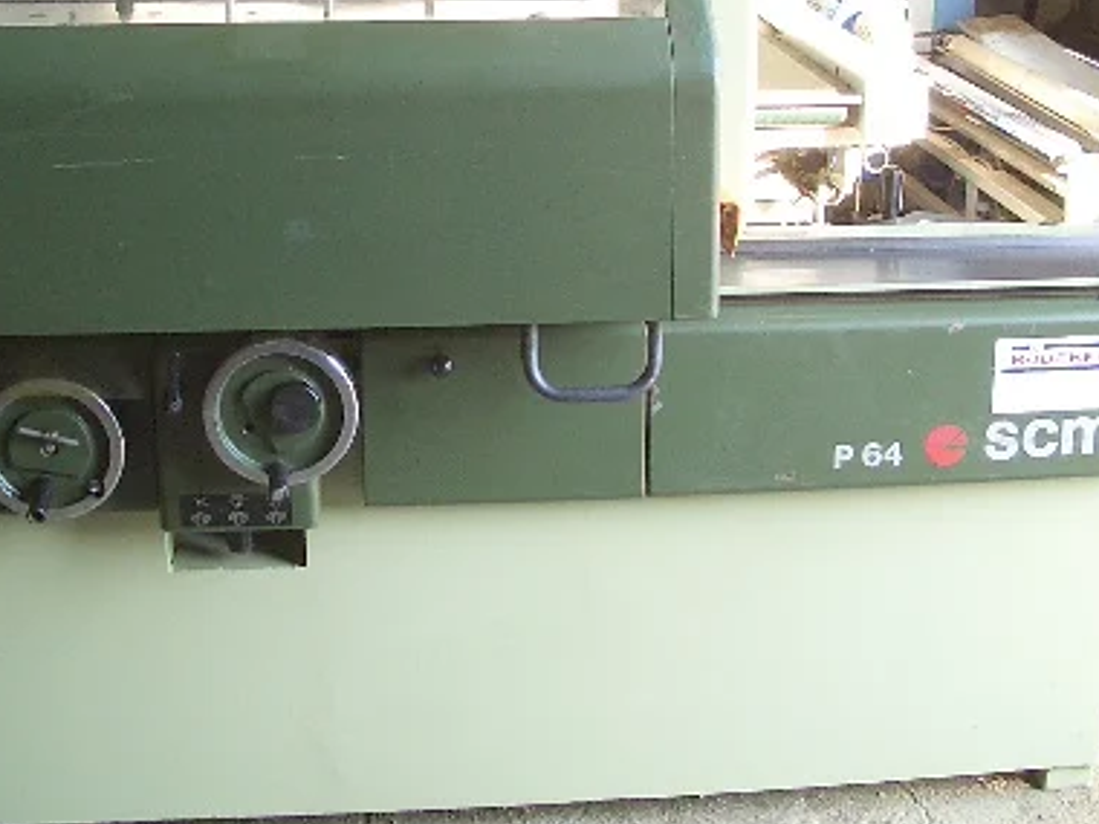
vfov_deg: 24.6
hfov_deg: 32.7
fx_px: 1873
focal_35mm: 59
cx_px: 607
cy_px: 243
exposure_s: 1/125
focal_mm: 5.8
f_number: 2.6
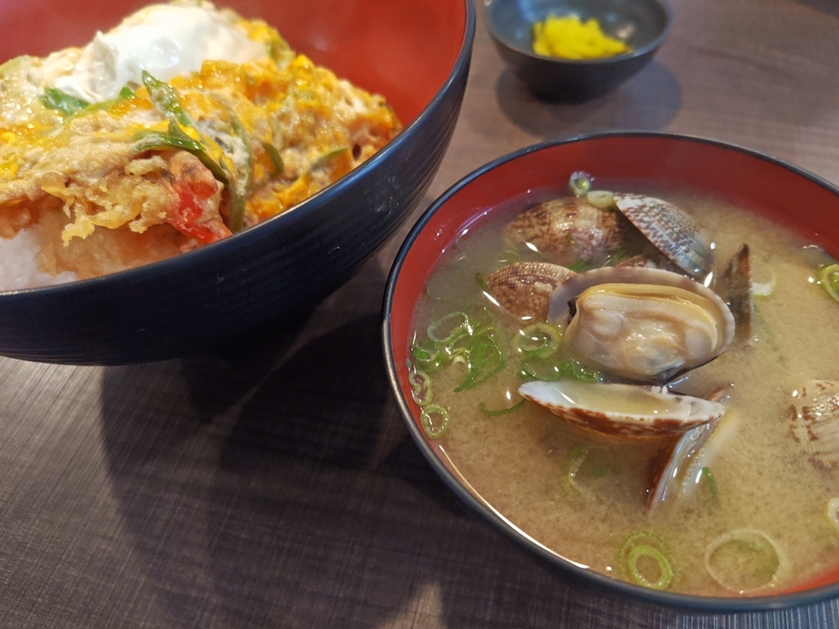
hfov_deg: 71.6
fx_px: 582
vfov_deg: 56.8
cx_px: 423
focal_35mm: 24
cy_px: 307
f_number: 1.9
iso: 413
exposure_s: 1/60
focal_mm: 5.56
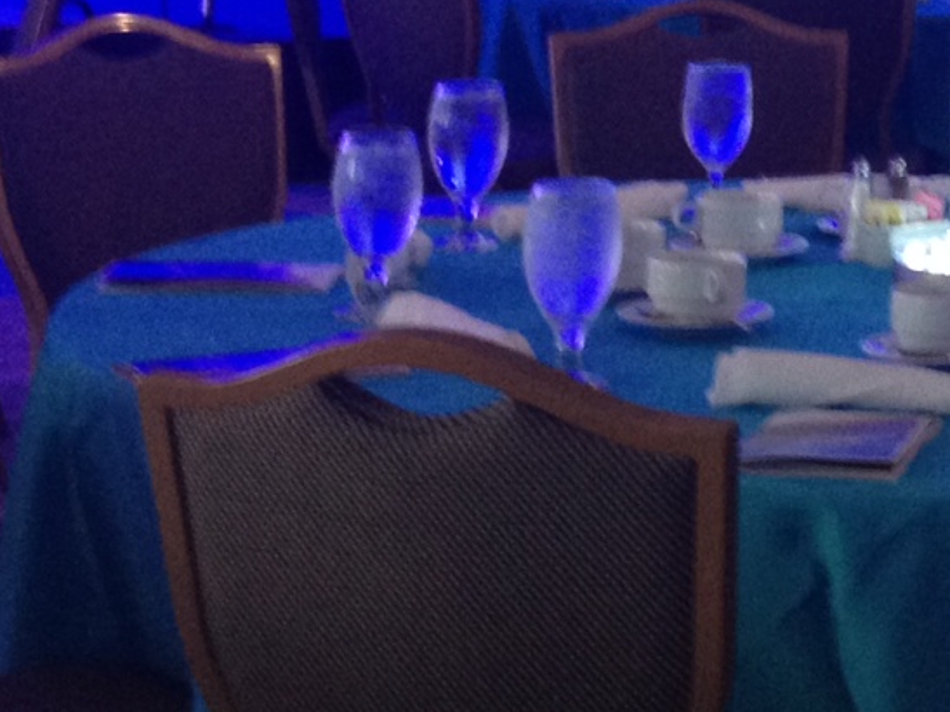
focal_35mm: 131
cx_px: 1306
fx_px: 3594
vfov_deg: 11.1
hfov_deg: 14.3
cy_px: -160
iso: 200
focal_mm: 4.28
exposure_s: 1/20
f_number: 2.4
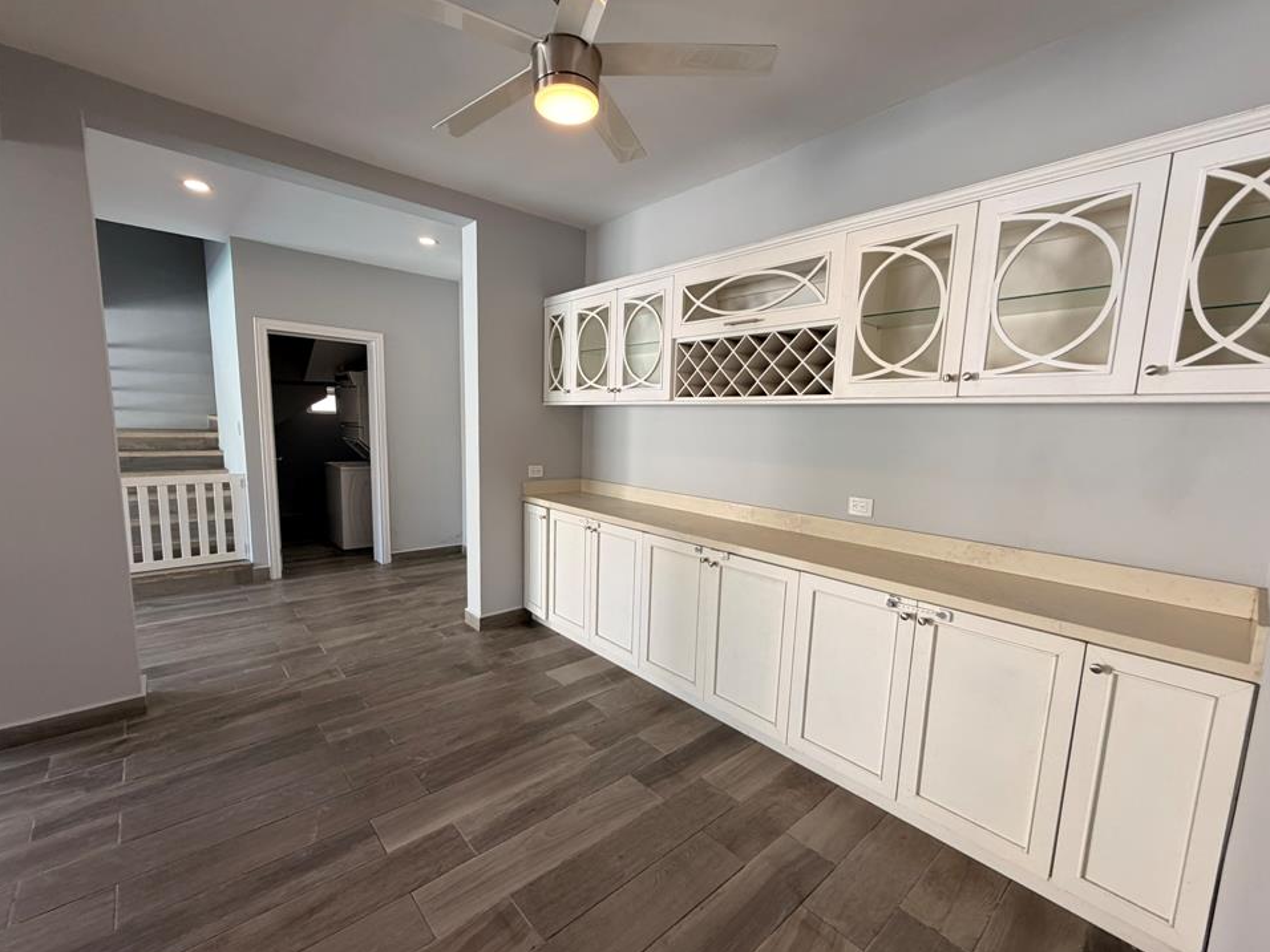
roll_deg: -2.0
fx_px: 550
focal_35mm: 15
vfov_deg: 81.7
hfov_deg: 98.2
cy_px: 499
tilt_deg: -8.6
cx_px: 632
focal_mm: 2.22
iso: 125
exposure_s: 1/120
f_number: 2.2
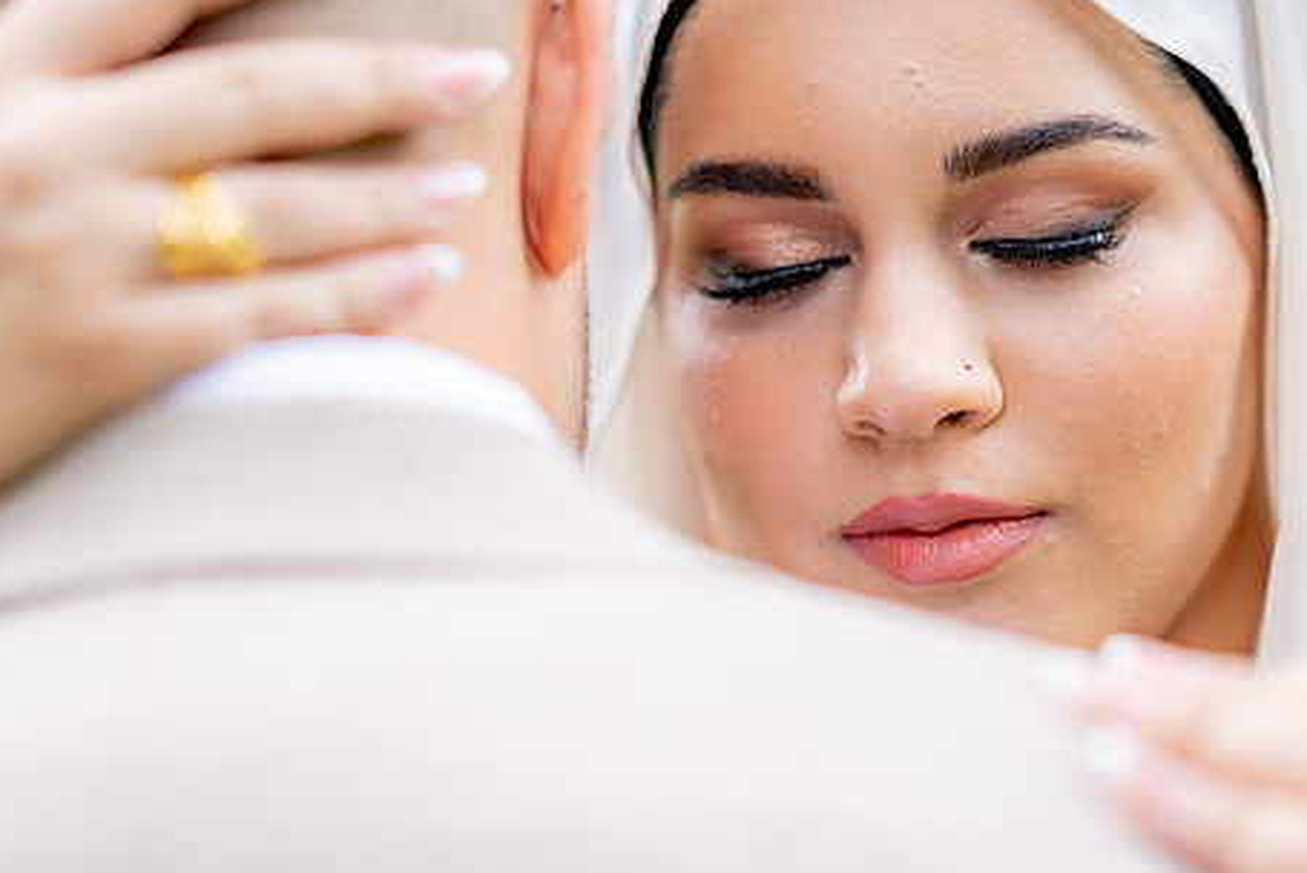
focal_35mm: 130
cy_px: 340
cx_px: 732
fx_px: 4723
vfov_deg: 10.6
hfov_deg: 15.8
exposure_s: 1/800
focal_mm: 85
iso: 100
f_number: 1.4
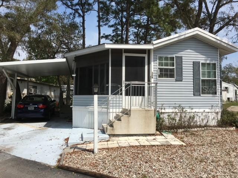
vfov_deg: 48.2
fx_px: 199
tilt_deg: +3.0
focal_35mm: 29
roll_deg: +0.2
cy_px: 89
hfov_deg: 61.7
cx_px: 119
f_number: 2.2
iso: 25
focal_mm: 4.15
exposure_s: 1/2481
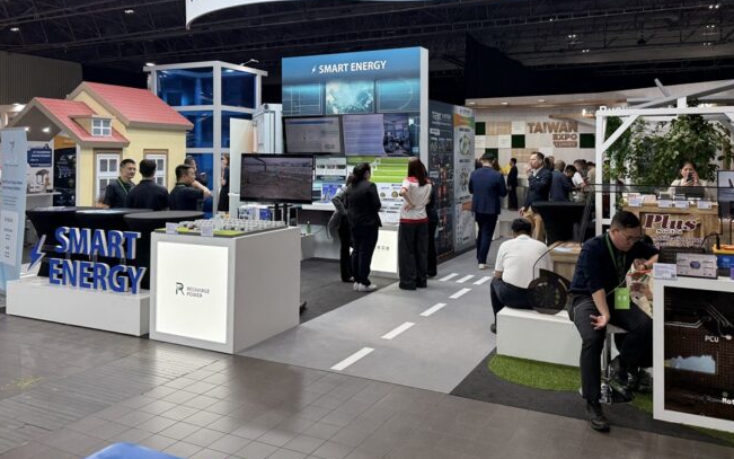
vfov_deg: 41.3
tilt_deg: +1.4
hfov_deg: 62.8
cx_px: 392
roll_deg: -0.2
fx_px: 600
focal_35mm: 30
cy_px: 150
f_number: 1.78
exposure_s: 1/240
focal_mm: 6.76
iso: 125
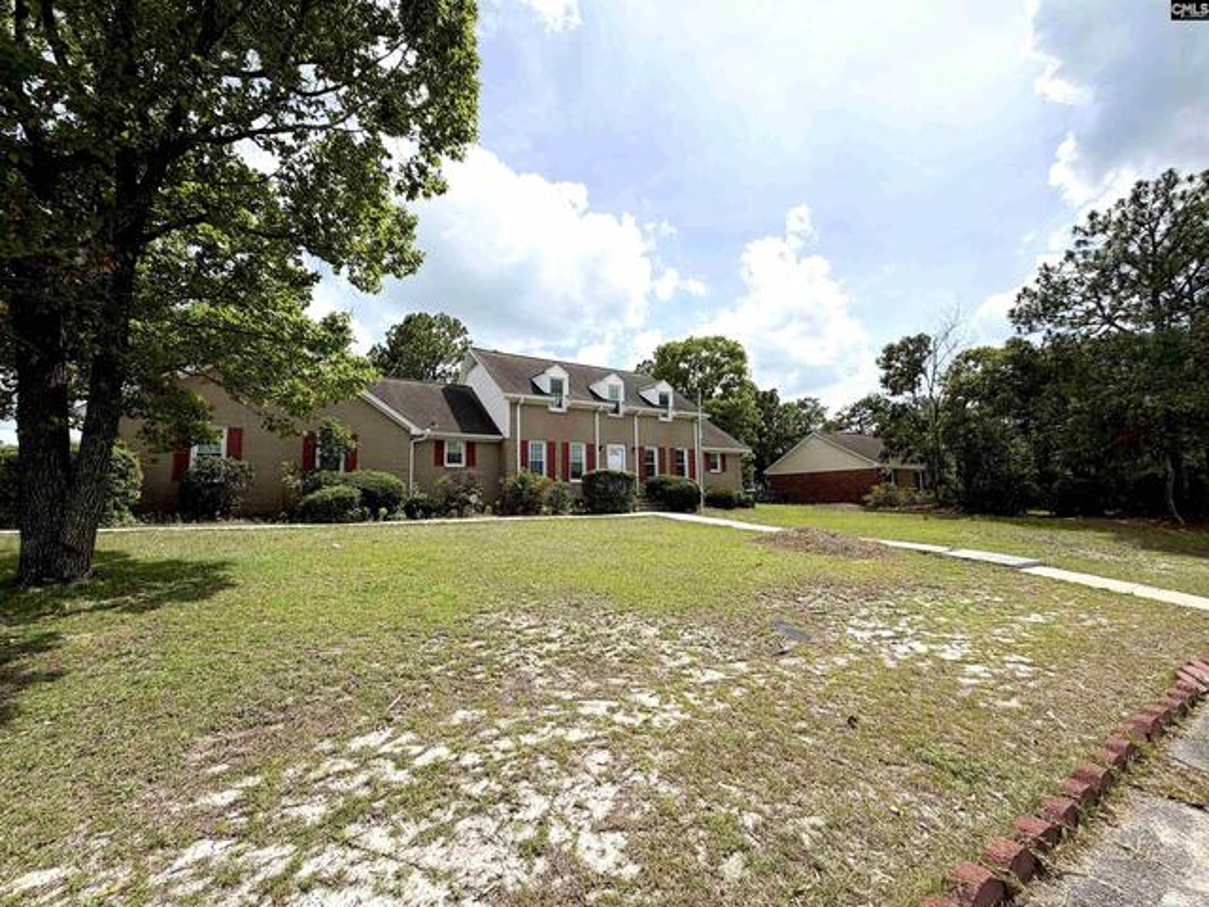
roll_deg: +1.1
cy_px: 454
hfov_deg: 102.1
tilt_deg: +5.0
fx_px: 489
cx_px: 604
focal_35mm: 14
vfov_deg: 85.7
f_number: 2.2
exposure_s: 1/1211
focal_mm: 2.22
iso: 20
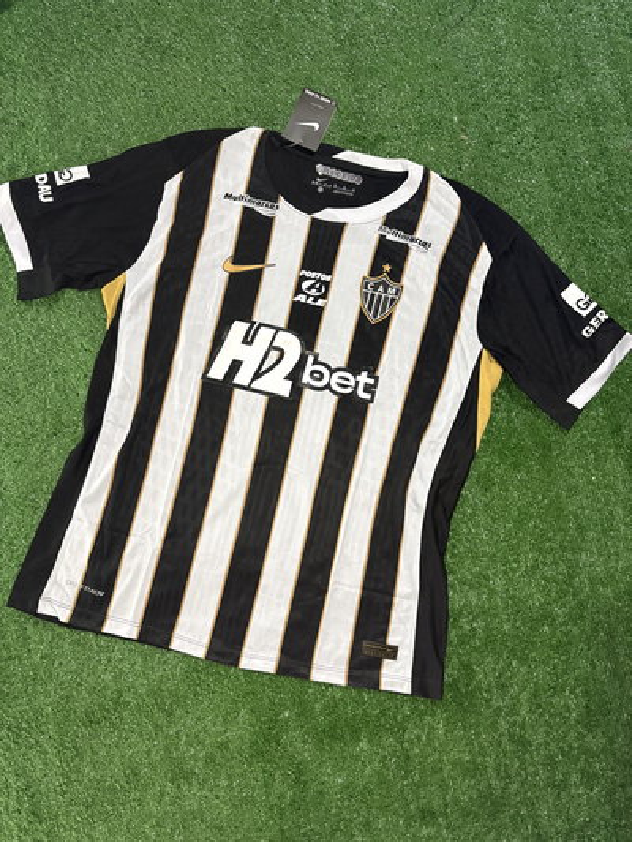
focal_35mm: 26
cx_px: 316
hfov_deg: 53.1
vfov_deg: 67.3
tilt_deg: -84.4
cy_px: 421
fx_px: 633
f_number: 1.6
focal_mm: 5.96
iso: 500
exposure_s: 1/60
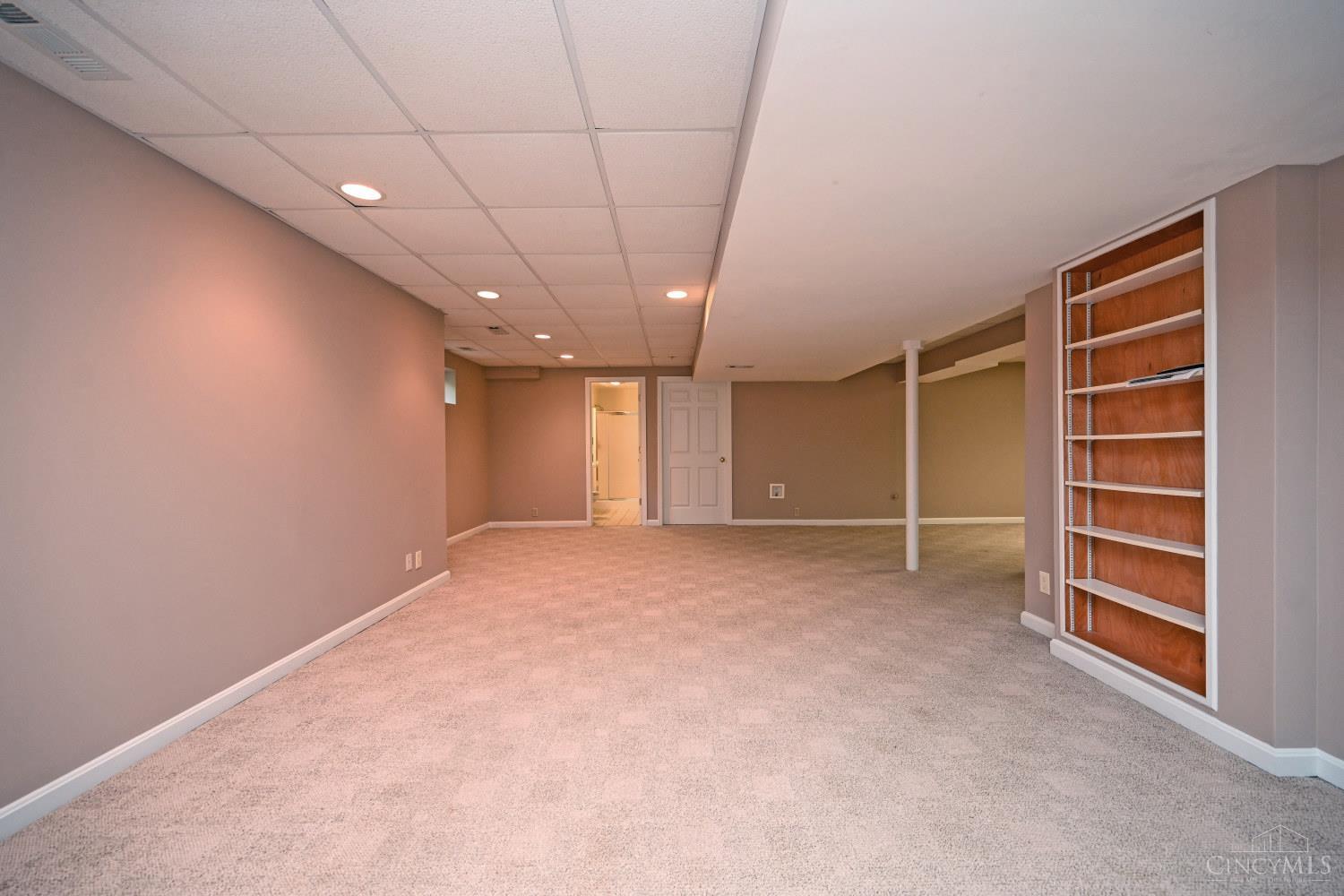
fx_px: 523
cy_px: 448
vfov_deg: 81.2
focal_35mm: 14
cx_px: 672
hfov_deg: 104.3
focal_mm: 14
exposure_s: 1/60
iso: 900
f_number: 4
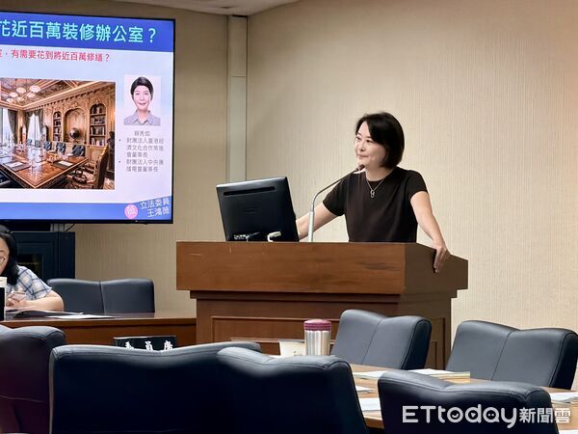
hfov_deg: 19.6
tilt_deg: -2.3
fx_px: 1670
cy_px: 217
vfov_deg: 14.8
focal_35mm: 100
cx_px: 289
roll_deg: -0.6
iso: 320
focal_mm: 16.89
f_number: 2.8
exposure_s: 1/120
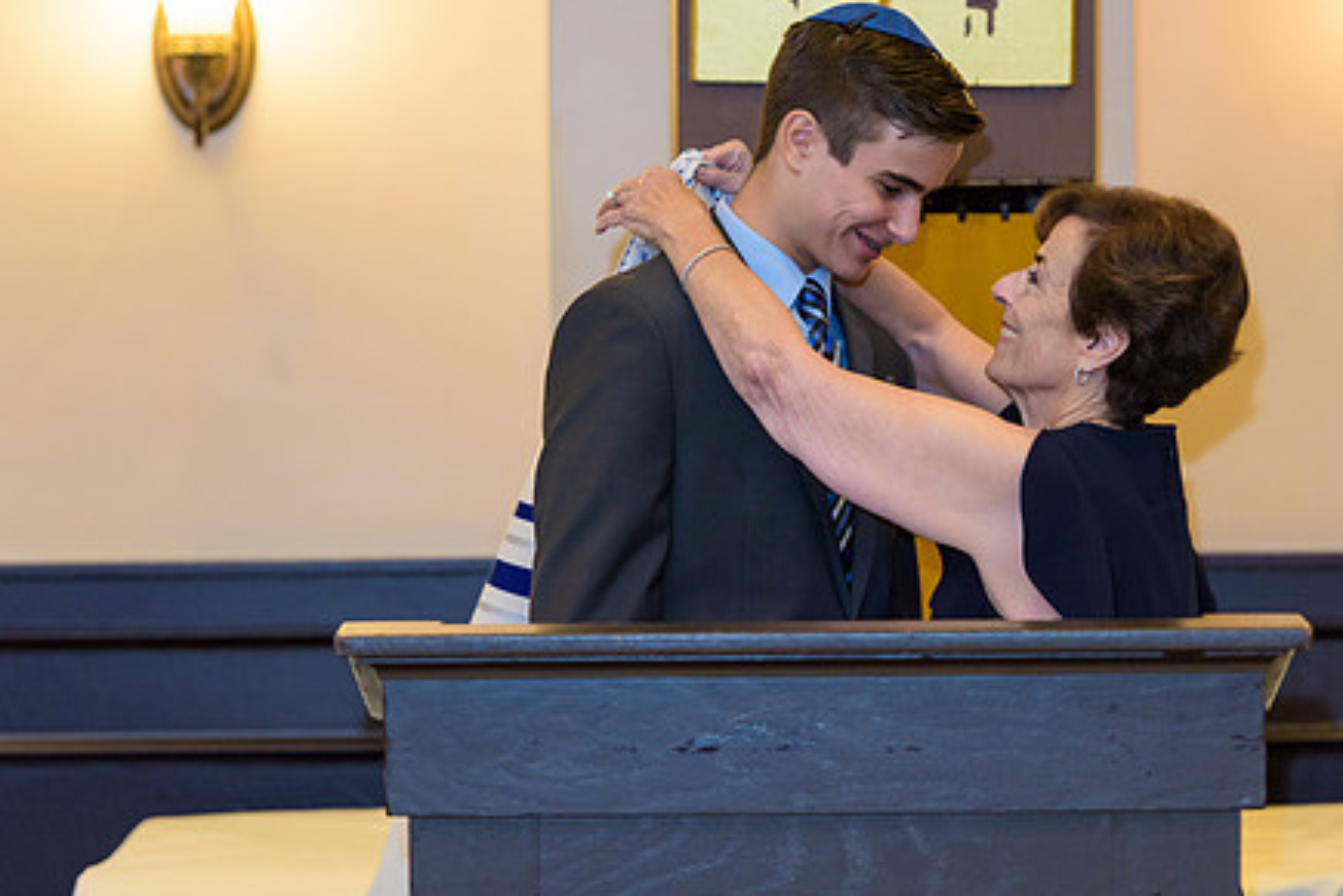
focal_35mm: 180
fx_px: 6714
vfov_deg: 7.6
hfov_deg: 11.4
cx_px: 772
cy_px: 369
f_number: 3.2
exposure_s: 1/125
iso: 1600
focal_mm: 135
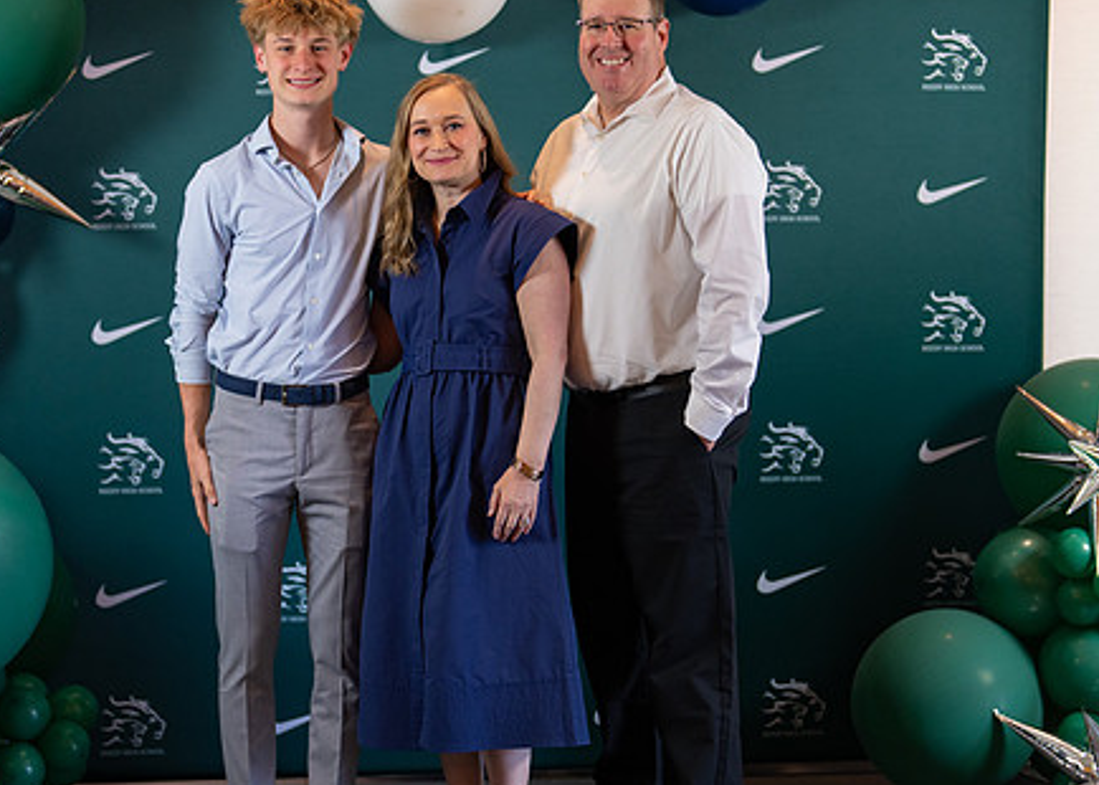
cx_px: 485
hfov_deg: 26.7
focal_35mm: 74
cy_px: 392
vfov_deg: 19.3
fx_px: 2310
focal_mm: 50
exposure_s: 1/400
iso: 500
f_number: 1.2
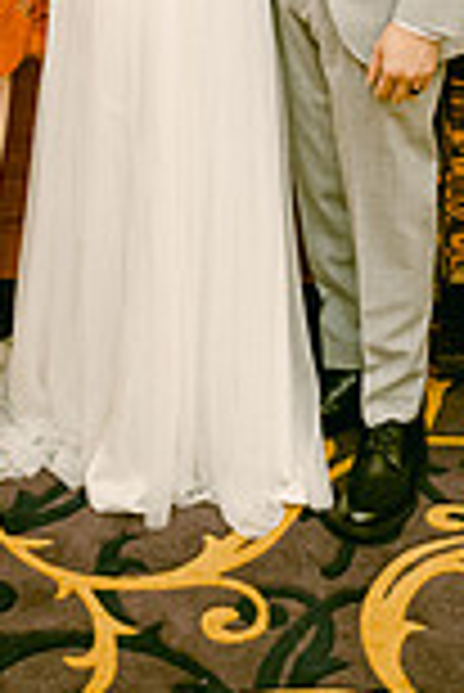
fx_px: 1350
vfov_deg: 24.3
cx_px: 198
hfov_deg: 19.5
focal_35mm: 70
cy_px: -266
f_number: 2.8
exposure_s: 1/125
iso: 800
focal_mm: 16
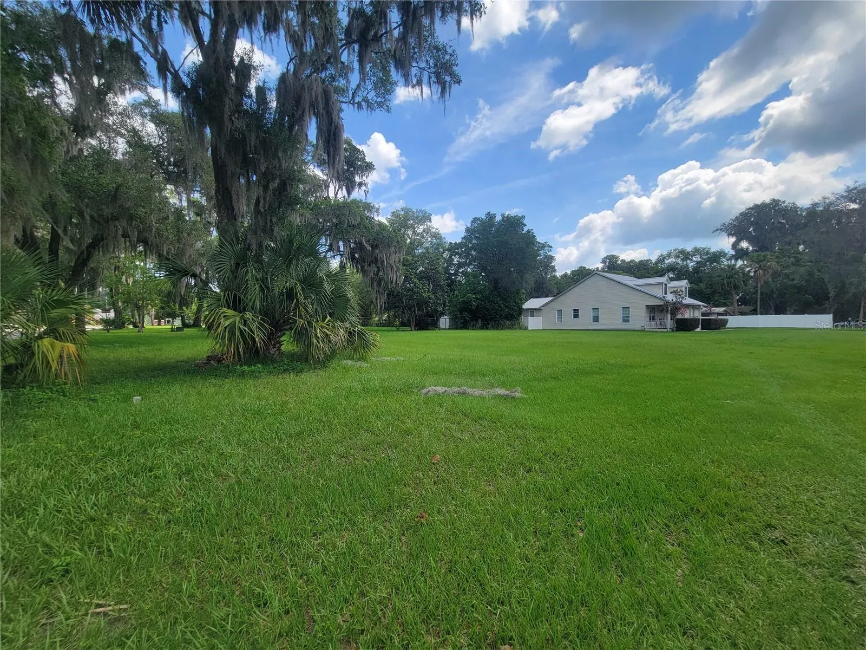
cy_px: 325
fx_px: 325
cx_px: 433
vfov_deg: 89.9
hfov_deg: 106.2
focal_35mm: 13
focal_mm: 2.2
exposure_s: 1/1047
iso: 50
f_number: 2.2
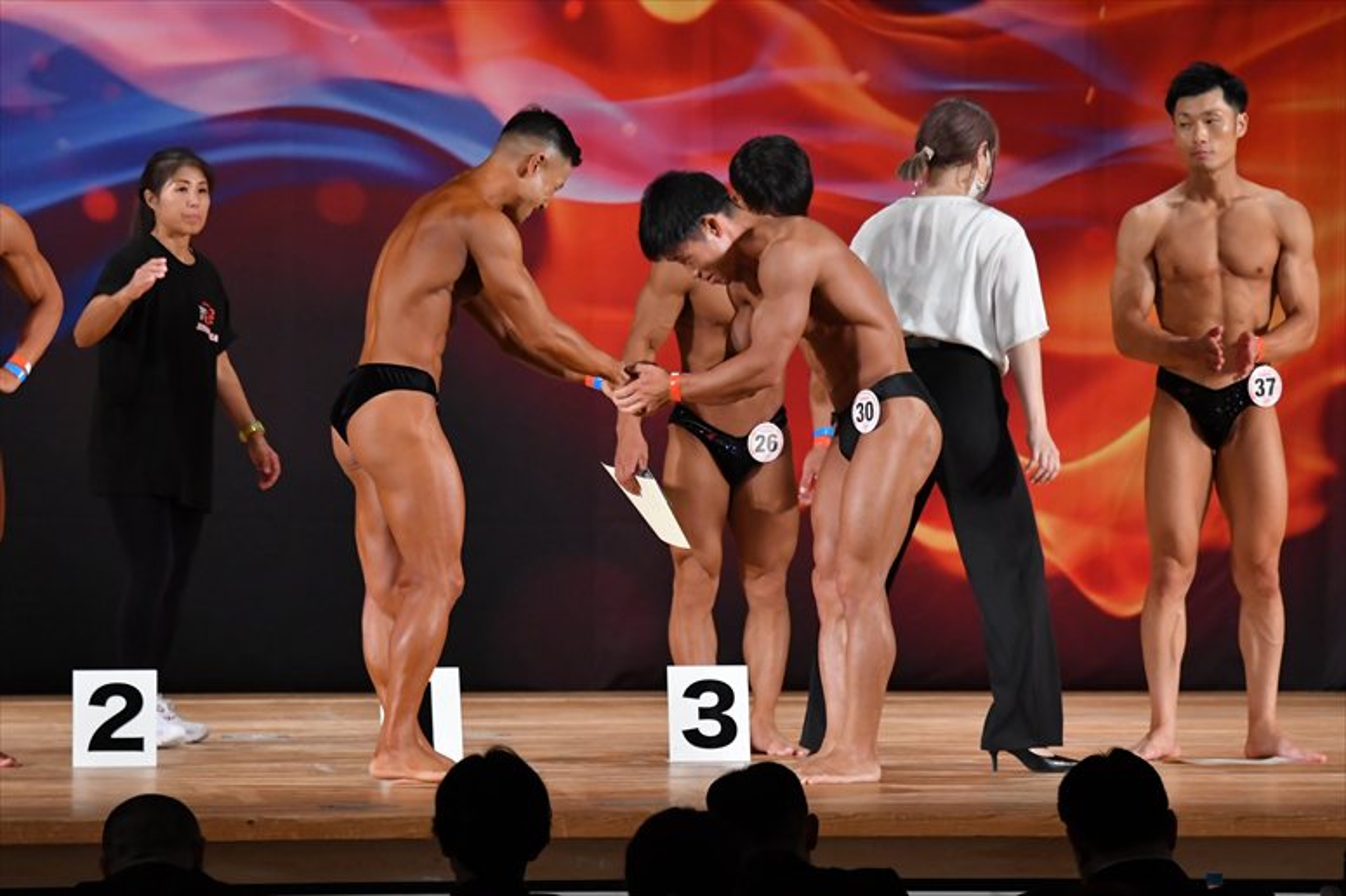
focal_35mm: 217
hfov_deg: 9.5
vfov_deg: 6.3
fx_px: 8110
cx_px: 673
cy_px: 448
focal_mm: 145
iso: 3200
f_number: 5.6
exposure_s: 1/400
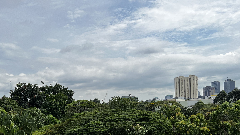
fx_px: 261
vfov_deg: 28.1
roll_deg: +2.5
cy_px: 118
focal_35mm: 41
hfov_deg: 48.4
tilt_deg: -1.9
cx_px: 75
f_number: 1.5
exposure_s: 1/6993
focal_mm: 5.7
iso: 50
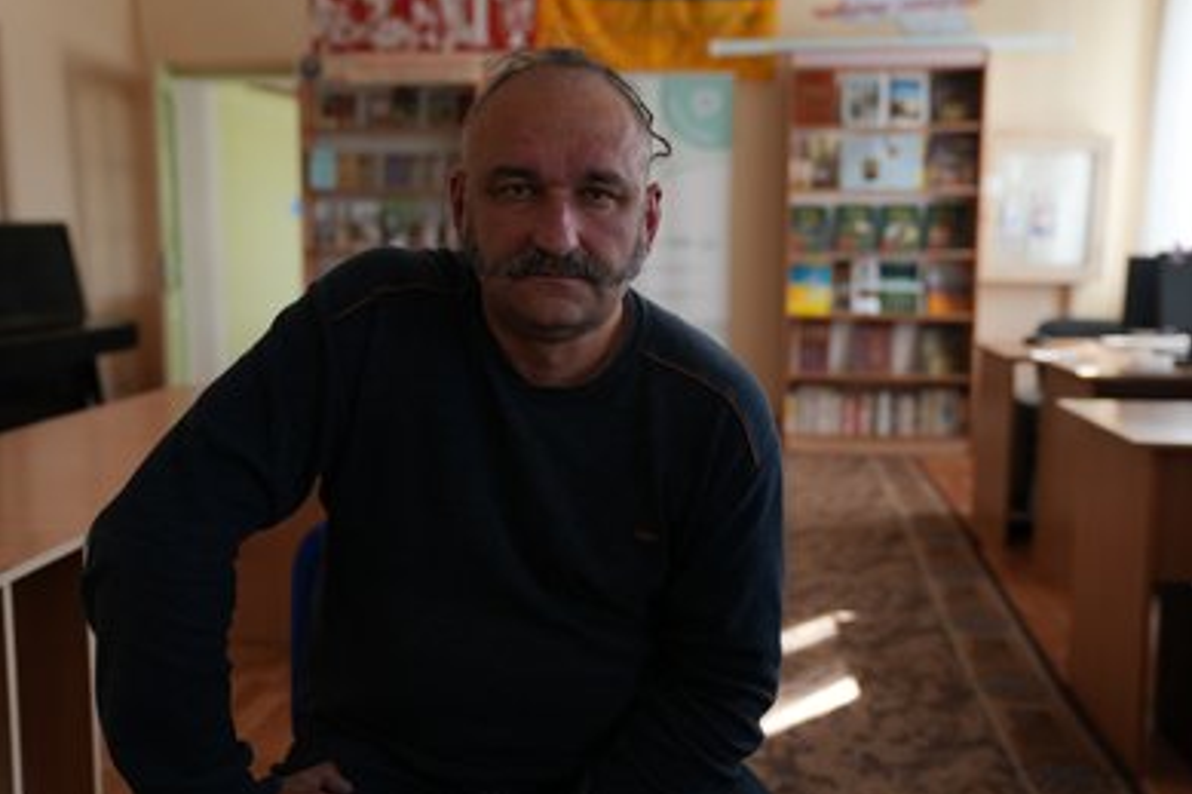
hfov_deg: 54.4
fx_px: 1158
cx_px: 610
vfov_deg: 37.8
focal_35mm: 35
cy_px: 391
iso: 100
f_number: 2.8
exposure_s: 1/60
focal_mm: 34
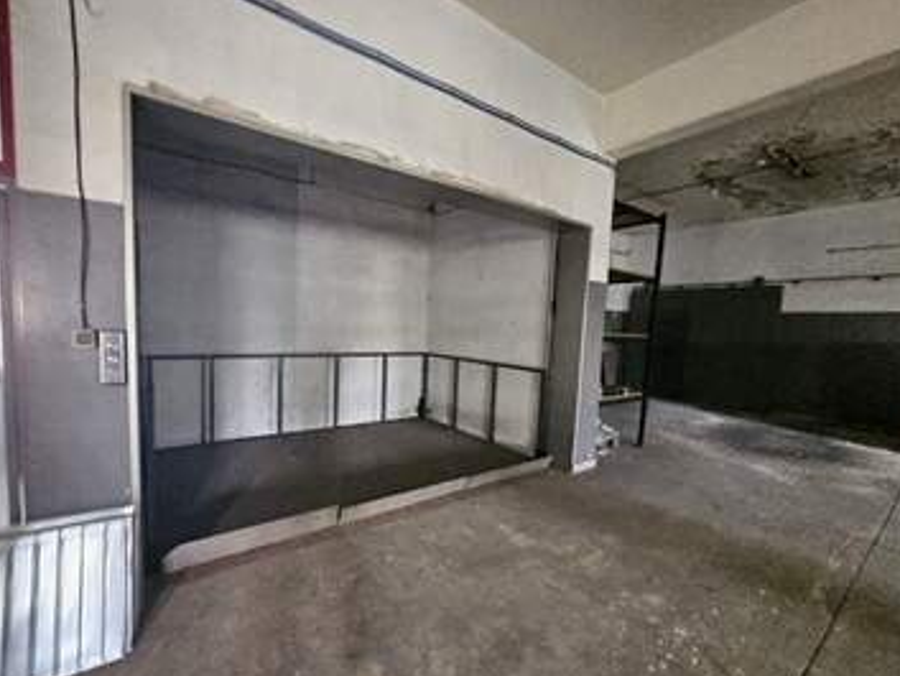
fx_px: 364
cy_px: 358
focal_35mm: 14
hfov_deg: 102.0
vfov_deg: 85.6
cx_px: 433
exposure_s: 1/24
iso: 1000
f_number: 2.2
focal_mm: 2.2
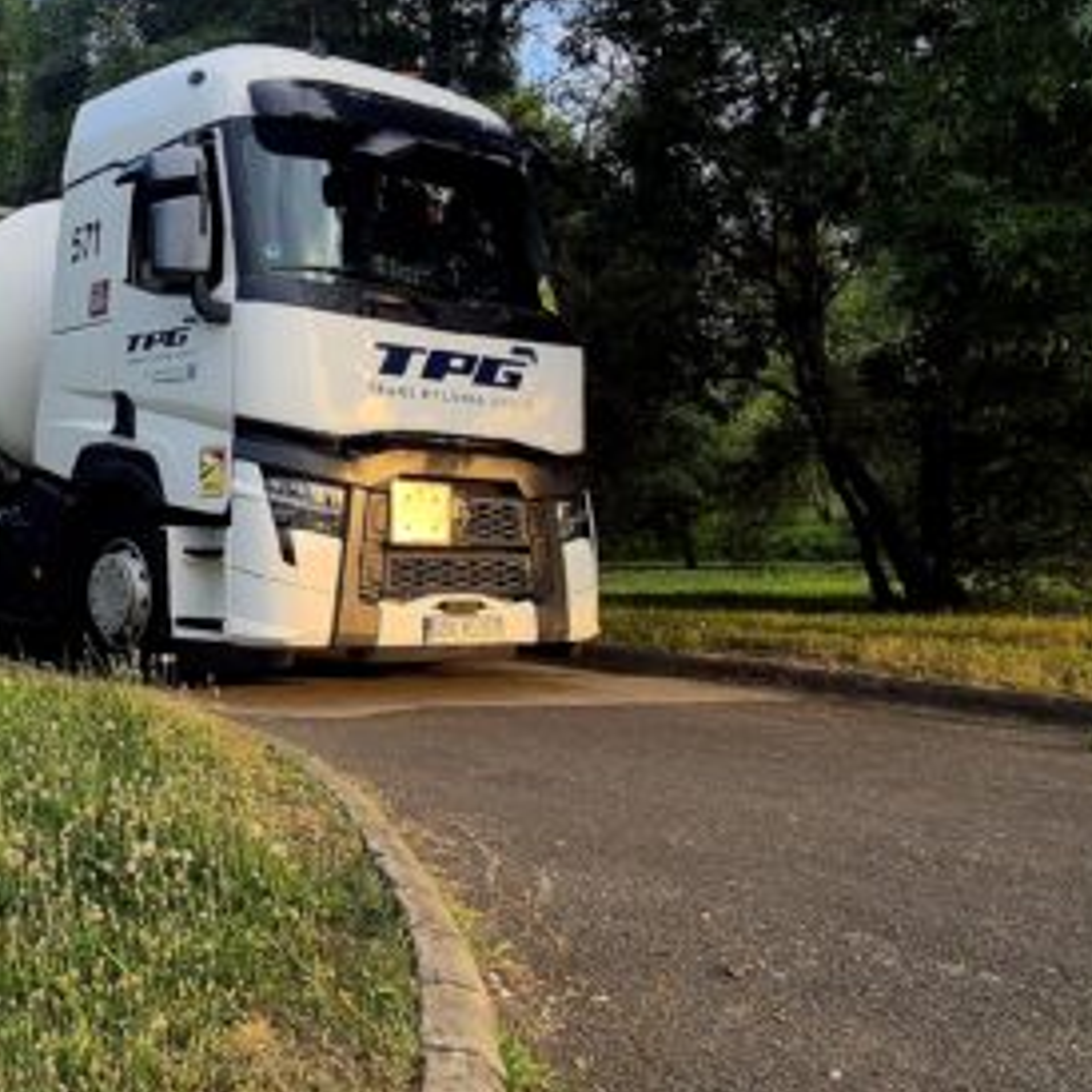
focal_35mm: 32
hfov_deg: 44.8
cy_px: 391
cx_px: 48
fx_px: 1142
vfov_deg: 50.4
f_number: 2.2
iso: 50
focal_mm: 2.2
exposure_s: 1/476
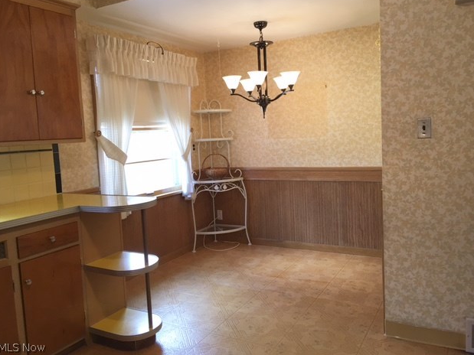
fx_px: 411
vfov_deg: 46.8
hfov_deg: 60.0
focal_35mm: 30
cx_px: 240
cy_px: 172
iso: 25
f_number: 2.2
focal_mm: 4.15
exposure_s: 1/15
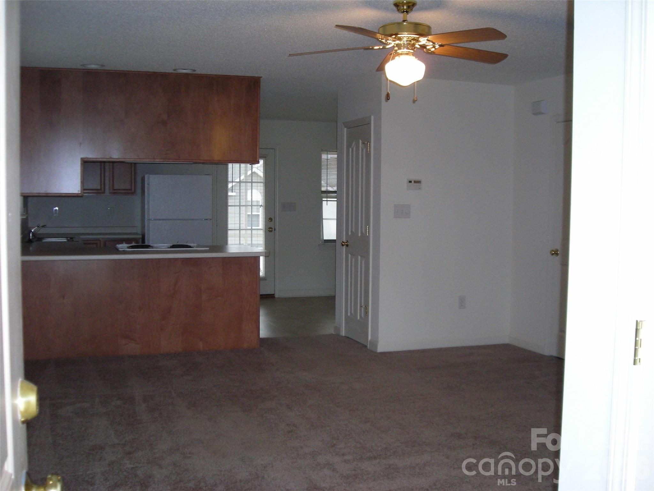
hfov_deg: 49.0
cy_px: 246
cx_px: 327
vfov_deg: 37.7
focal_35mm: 38
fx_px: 718
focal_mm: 6.3
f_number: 3.2
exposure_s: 1/60
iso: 168
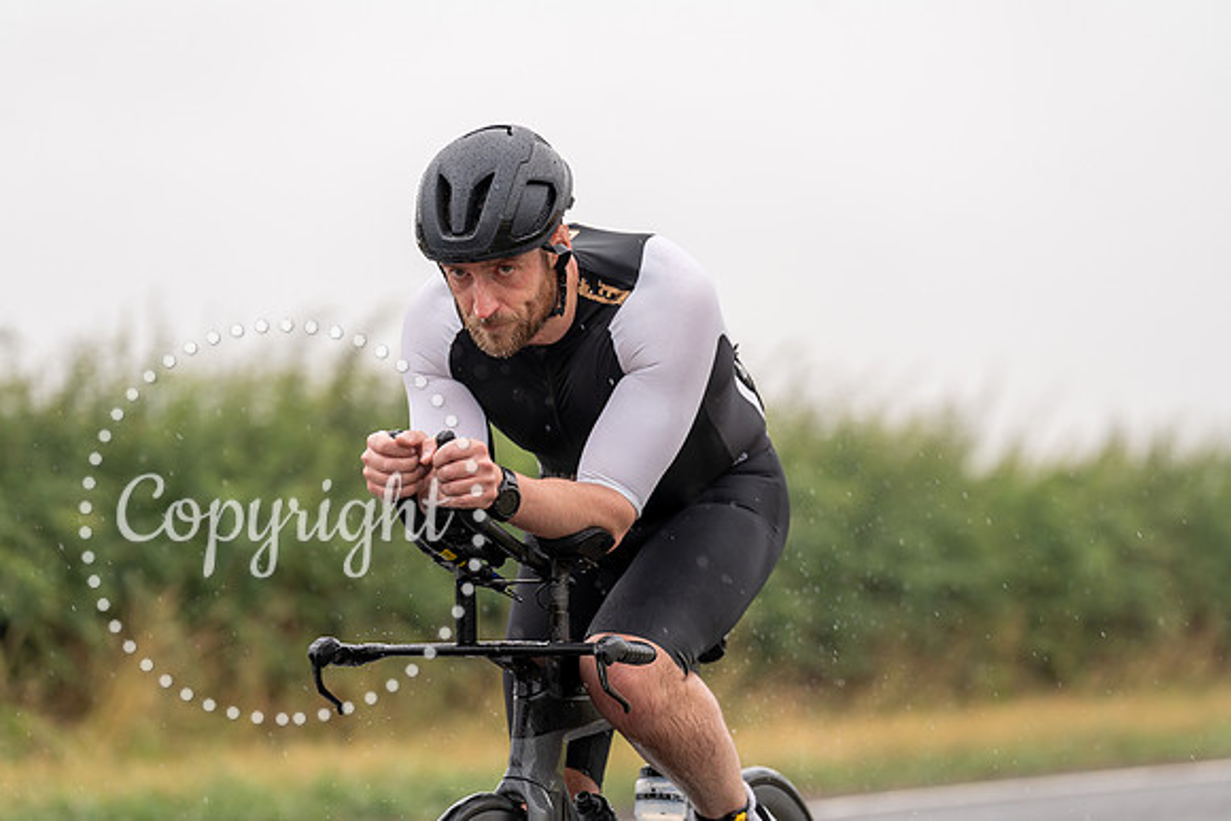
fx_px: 6430
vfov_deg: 7.3
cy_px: 410
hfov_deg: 10.9
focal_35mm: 188
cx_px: 616
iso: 100
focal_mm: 188
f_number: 4
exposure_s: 1/1000
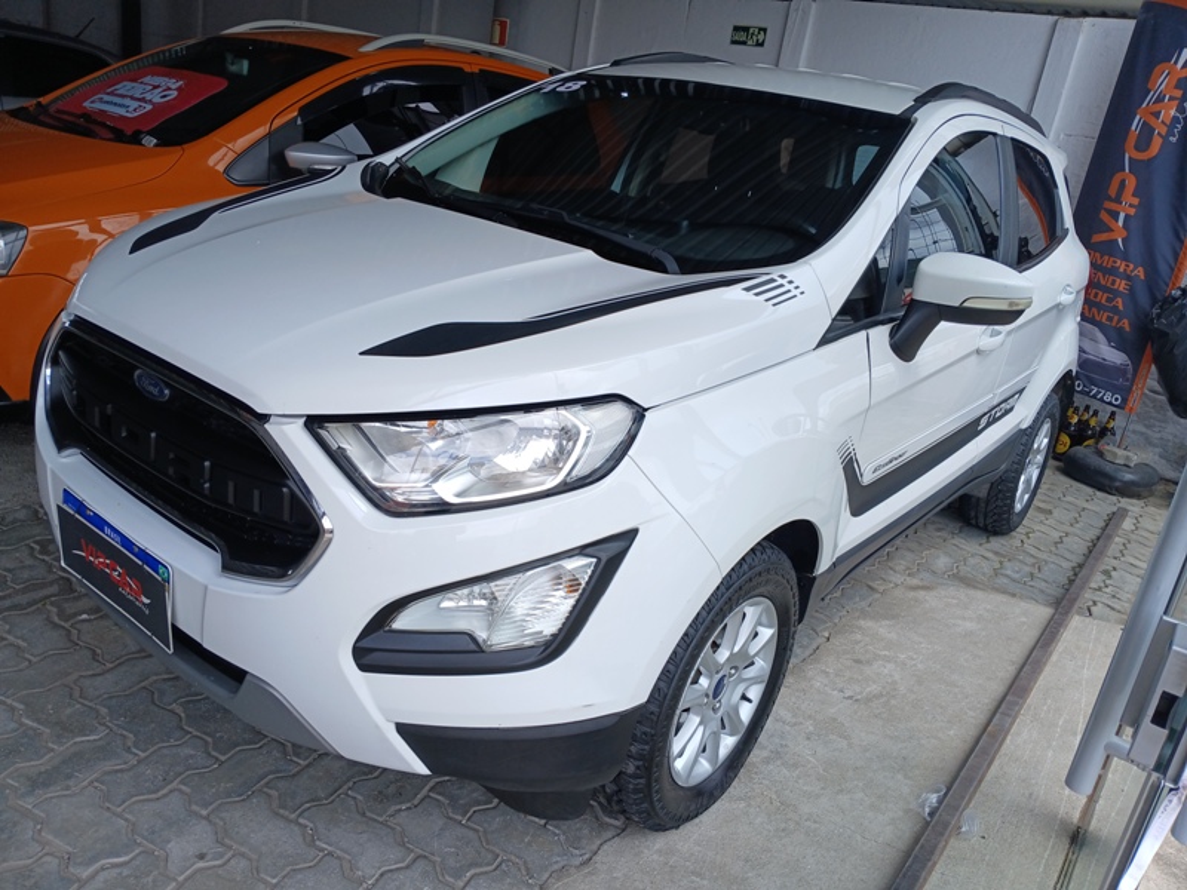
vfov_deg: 53.1
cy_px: 445
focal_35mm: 26
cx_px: 594
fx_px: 892
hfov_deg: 67.3
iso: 20
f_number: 1.8
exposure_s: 1/191
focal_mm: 3.98
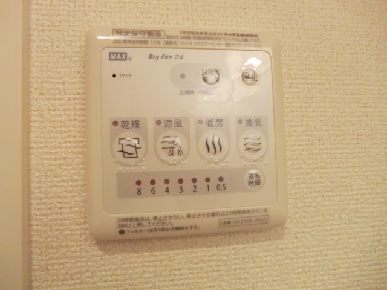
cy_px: 145
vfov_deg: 56.8
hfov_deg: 71.6
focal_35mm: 24
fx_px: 268
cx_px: 194
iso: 800
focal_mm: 4.3
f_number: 3.2
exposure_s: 1/125
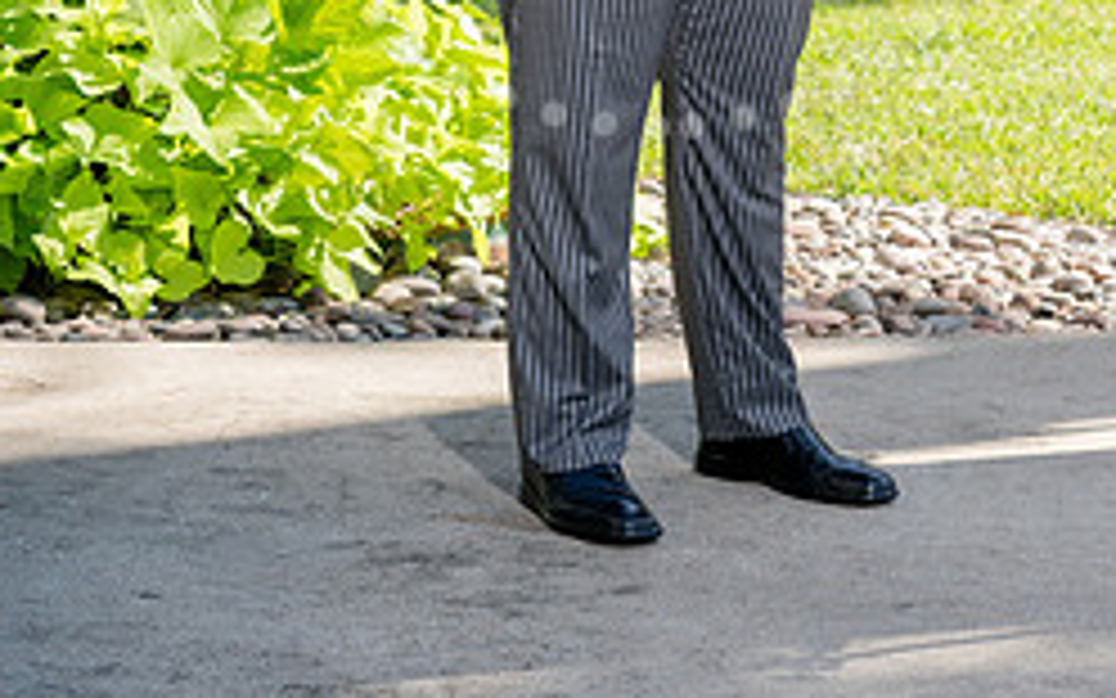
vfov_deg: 8.2
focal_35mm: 157
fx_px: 4775
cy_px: -288
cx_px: 657
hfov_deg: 13.3
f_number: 7.1
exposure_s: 1/250
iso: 320
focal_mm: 85
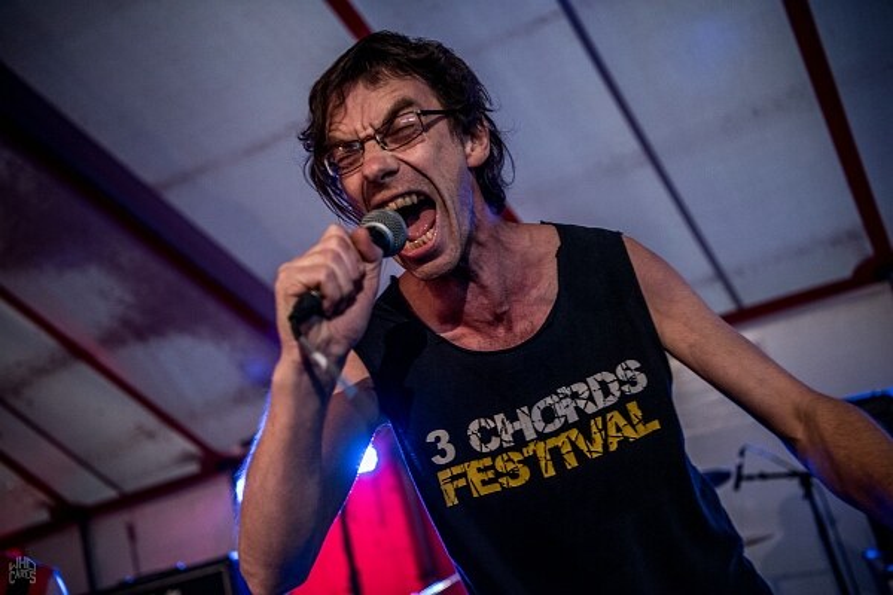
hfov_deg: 44.5
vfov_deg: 30.5
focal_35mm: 44
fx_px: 1091
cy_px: 298
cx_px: 446
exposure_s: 1/100
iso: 2000
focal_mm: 44
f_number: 3.2
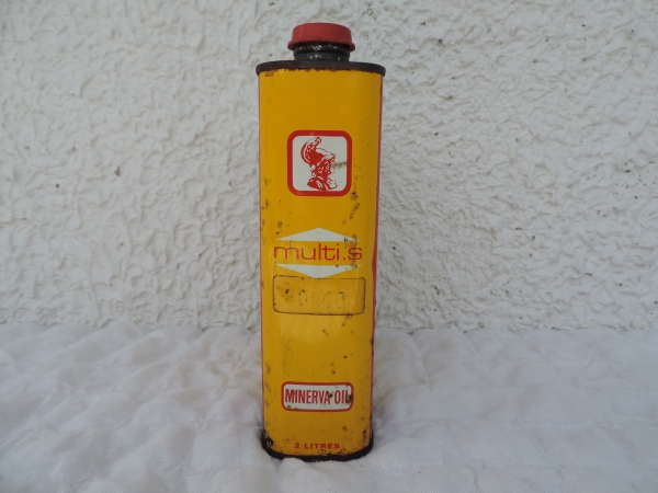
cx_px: 329
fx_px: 456
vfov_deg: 56.8
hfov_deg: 71.6
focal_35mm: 24
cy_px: 246
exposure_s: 1/1000
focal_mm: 4.3
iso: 80
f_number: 3
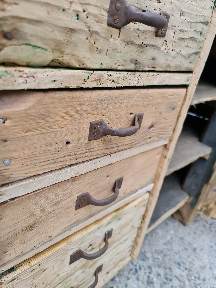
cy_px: 144
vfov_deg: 69.4
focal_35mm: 25
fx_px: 208
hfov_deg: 54.9
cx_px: 108
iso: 320
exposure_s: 1/50
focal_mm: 7
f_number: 1.8
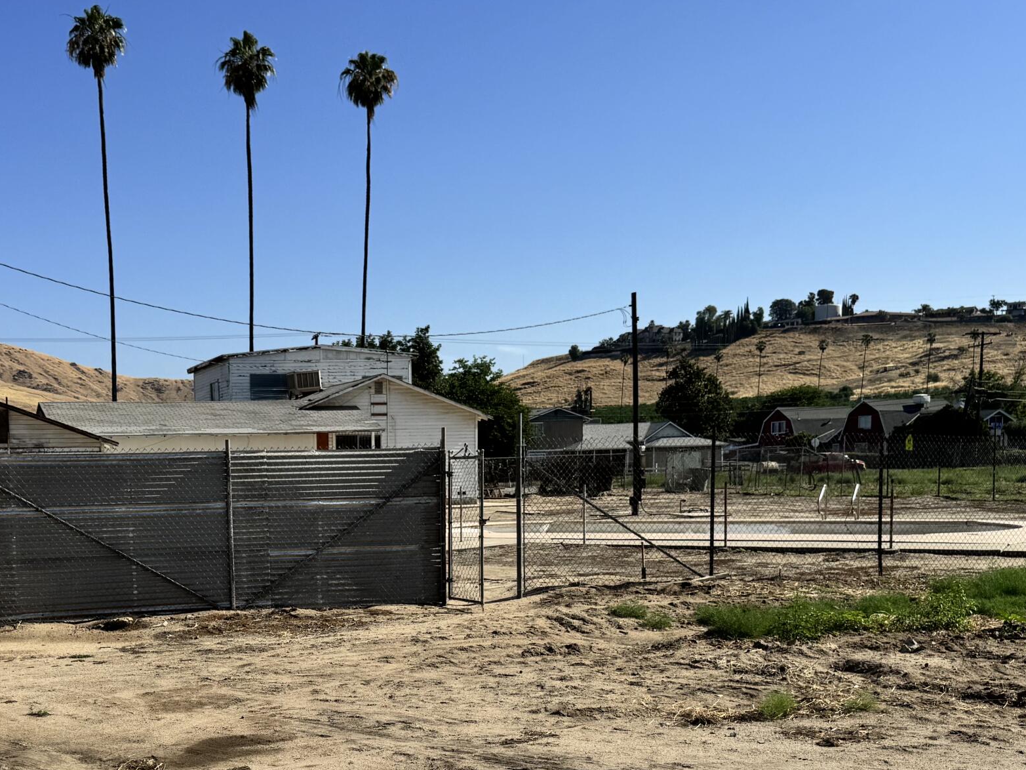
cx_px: 287
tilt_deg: -5.6
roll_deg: +1.6
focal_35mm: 46
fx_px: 1364
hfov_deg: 40.3
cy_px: 628
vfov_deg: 30.7
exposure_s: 1/7092
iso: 80
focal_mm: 6.76
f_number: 1.78
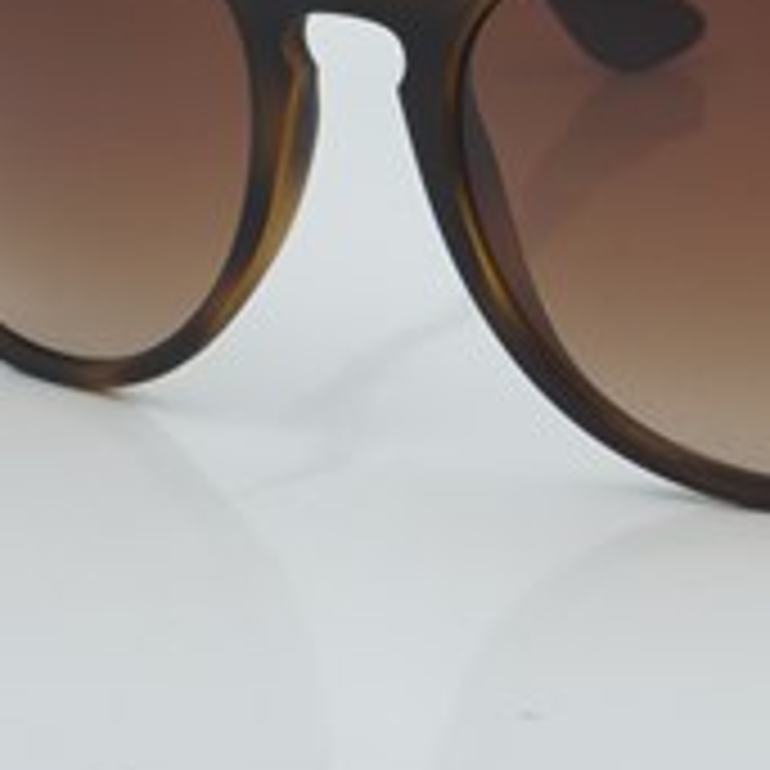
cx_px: 675
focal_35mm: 164
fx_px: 4127
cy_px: 207
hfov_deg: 10.6
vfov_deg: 10.6
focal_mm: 55
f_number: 29
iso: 100
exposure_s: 1/4
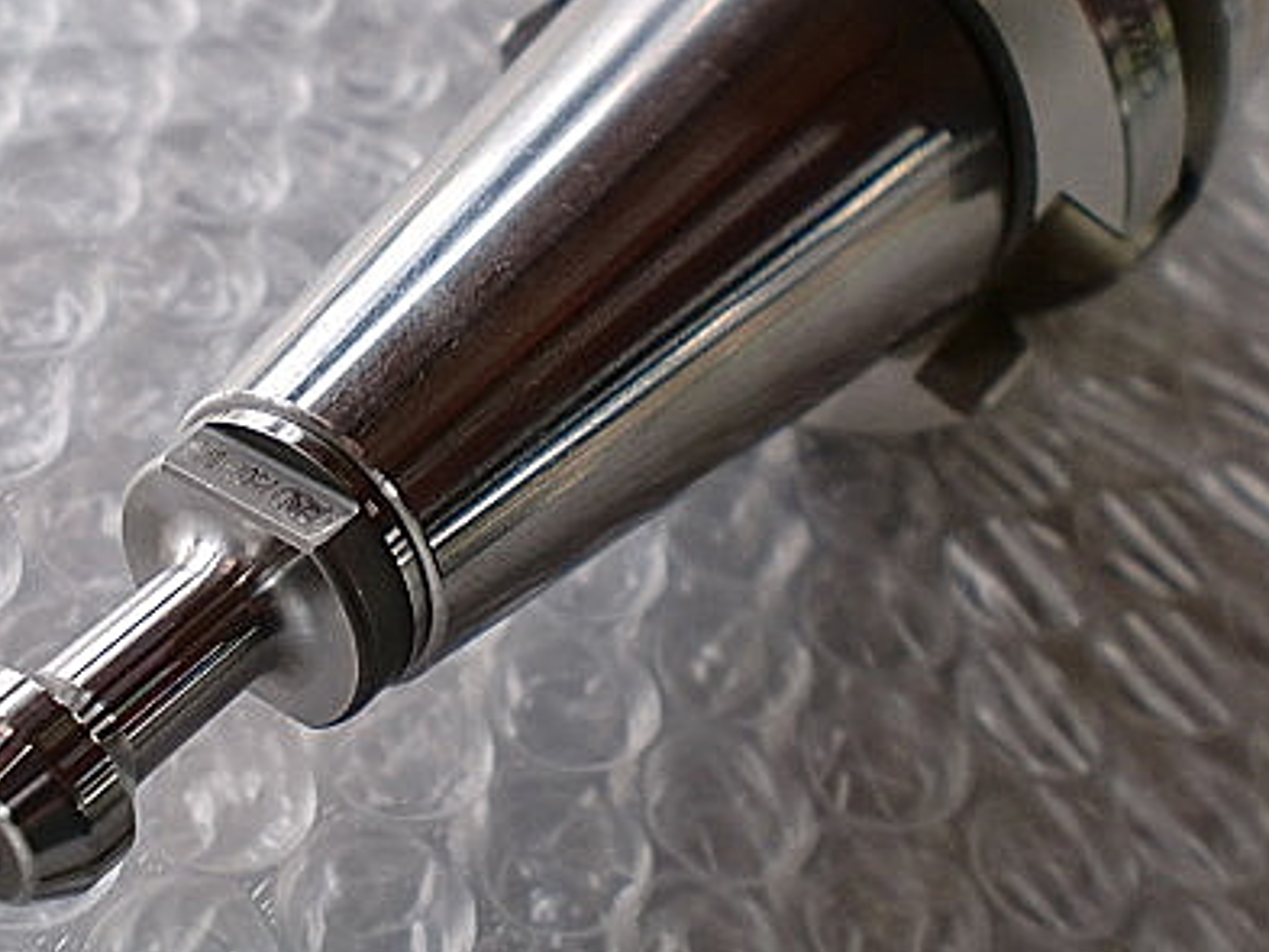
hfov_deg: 33.5
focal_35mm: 57
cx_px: 433
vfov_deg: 25.7
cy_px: 436
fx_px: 2090
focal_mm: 6.3
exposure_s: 1/100
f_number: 3.1
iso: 64
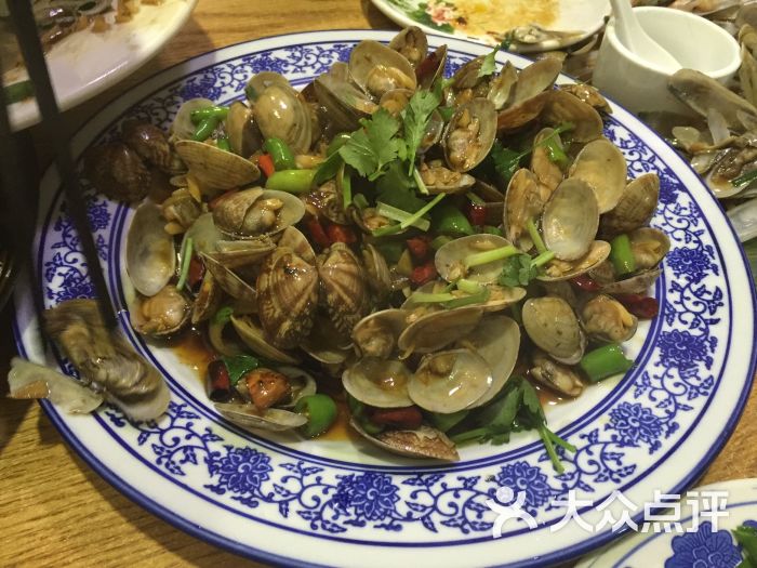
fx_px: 634
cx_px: 378
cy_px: 284
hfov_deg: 61.7
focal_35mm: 29
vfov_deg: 48.2
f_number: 2.2
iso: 125
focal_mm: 4.15
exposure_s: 1/10
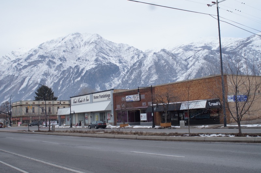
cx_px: 130
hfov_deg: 46.5
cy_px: 86
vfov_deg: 31.8
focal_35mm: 42
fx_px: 304
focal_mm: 28
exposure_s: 1/125
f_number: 5.6
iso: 100
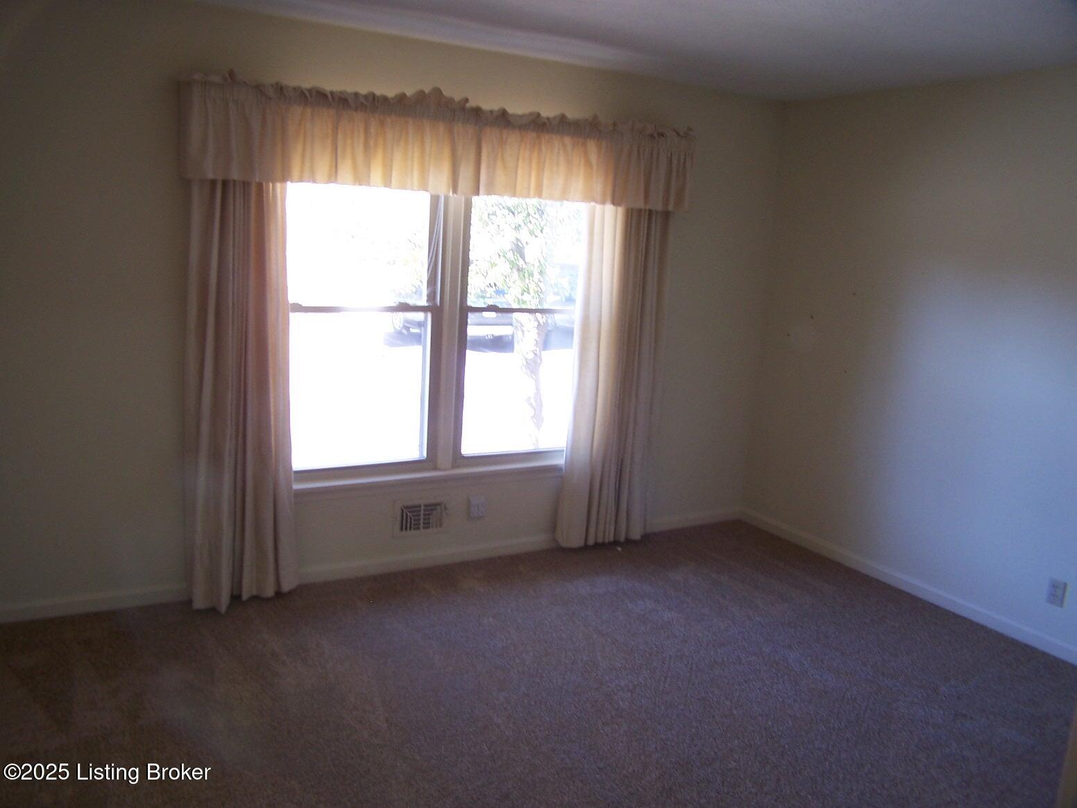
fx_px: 1182
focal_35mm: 38
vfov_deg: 37.7
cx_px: 538
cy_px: 404
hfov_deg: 49.0
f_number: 2.8
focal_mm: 6.3
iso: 80
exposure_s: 1/20
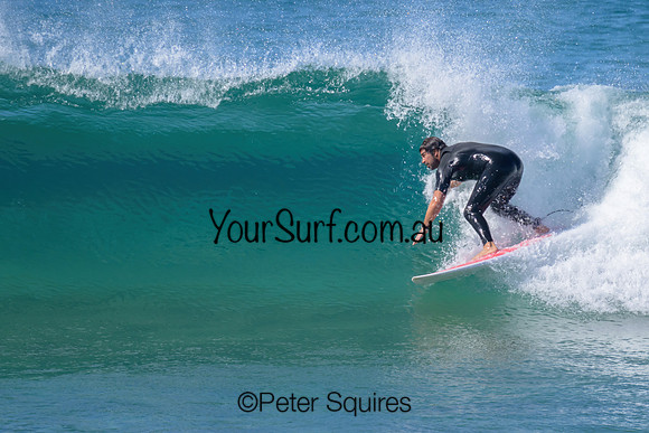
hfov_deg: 1.9
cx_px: 417
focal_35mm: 1086
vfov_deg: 1.3
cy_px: 188
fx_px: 19586
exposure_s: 1/1250
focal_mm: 800
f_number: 11
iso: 640
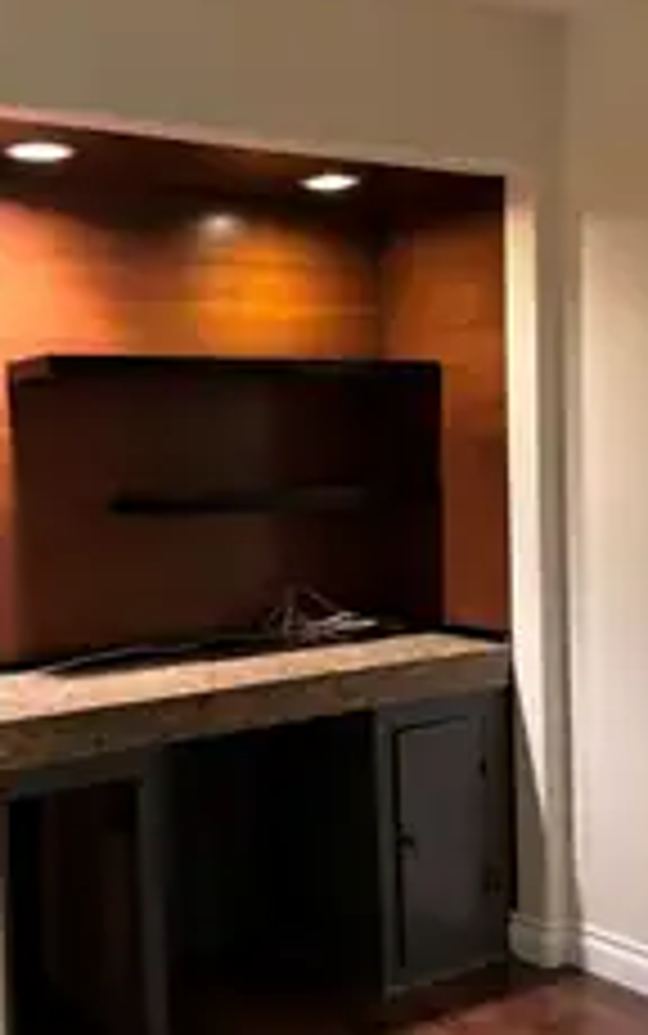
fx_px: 1355
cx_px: 261
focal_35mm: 48
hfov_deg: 26.9
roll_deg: +0.5
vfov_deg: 41.8
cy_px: 500
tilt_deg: -2.3
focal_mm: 5.96
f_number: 1.6
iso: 500
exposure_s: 1/30
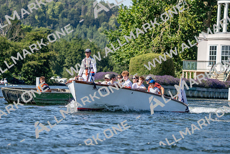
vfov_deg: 6.9
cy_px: 77
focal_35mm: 200
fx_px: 1278
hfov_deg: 10.3
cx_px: 115
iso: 320
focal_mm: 200
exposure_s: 1/1600
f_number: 5.6
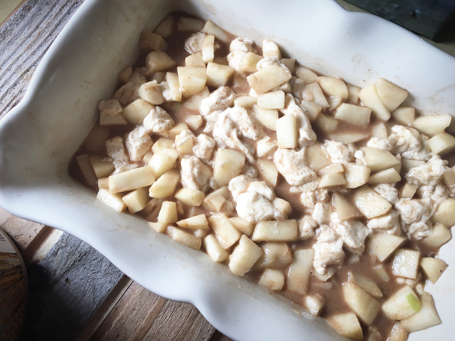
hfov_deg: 61.7
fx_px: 381
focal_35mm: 29
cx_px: 228
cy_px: 170
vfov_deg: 48.2
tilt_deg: -77.8
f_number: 2.2
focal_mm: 4.15
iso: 25
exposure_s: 1/30
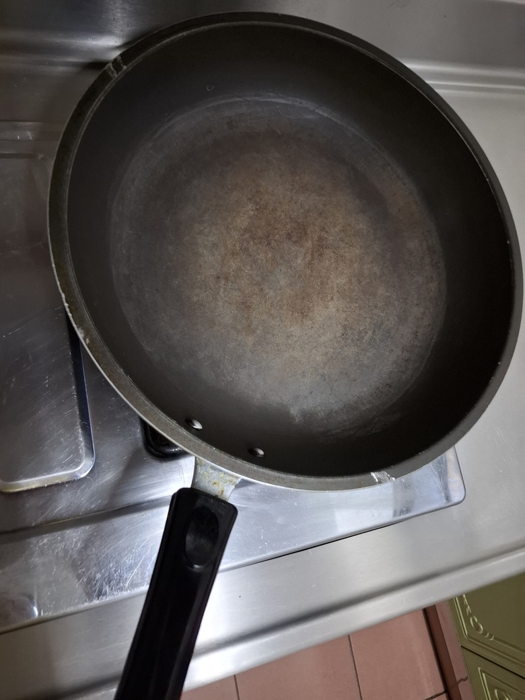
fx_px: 465
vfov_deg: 73.9
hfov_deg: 58.9
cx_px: 262
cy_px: 350
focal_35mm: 23
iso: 400
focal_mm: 5.54
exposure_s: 1/30
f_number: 1.8
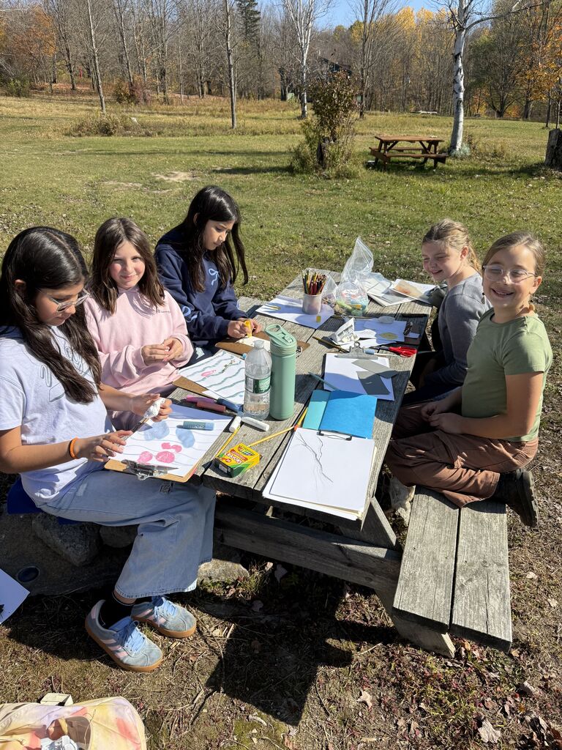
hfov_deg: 56.8
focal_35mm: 24
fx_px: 520
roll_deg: +0.7
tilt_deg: -23.0
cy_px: 375
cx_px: 281
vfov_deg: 71.6
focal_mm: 6.76
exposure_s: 1/4975
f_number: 1.78
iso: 100
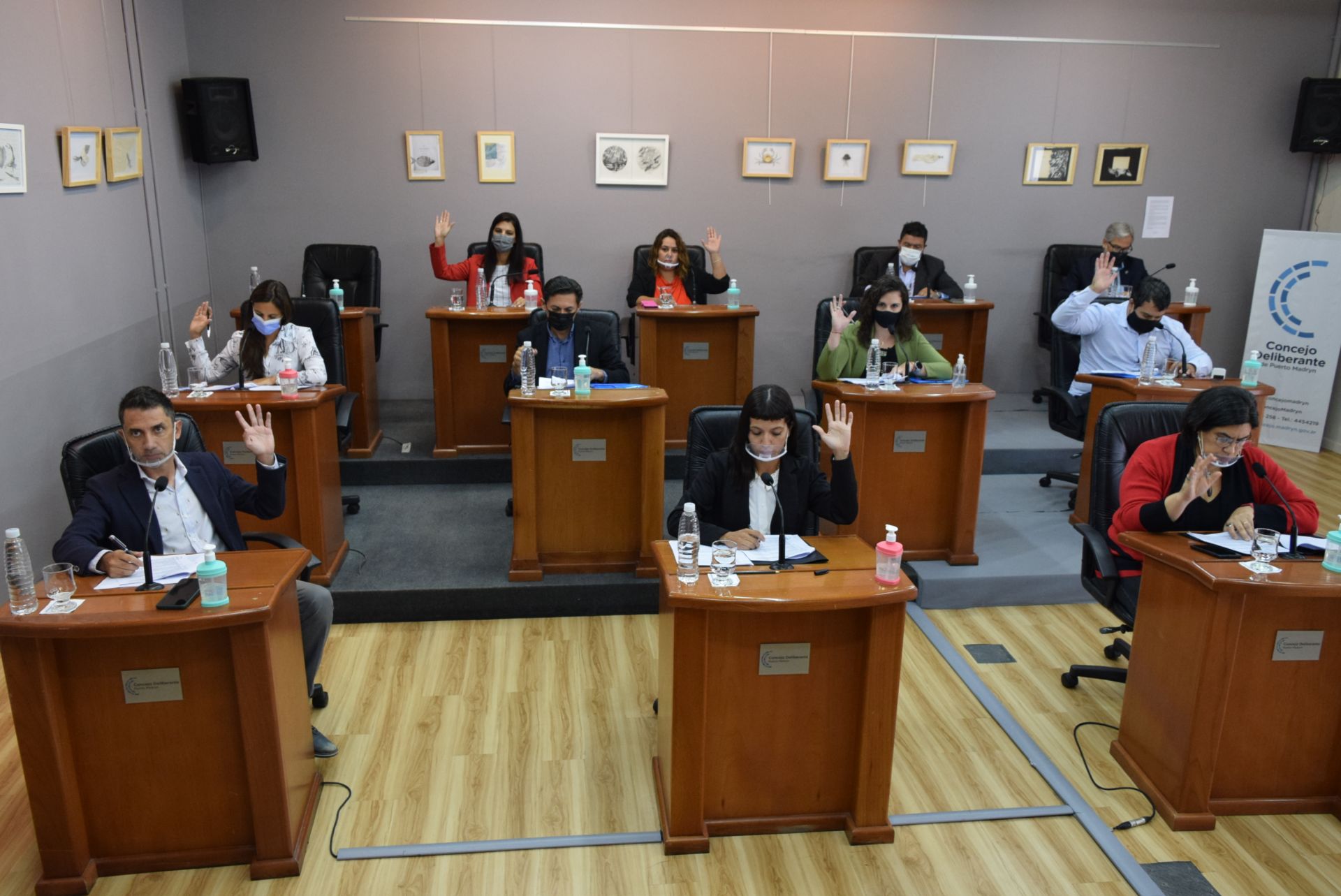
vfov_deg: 48.0
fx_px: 1006
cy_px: 448
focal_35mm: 27
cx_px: 670
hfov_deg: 67.3
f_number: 5
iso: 1600
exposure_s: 1/100
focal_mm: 18
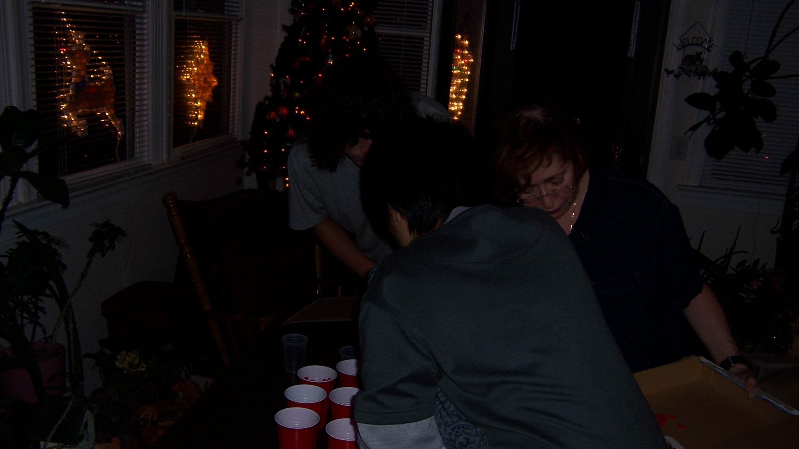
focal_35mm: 36
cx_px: 399
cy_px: 235
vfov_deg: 32.8
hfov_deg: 55.3
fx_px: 763
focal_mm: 5.5
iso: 80
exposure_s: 1/60
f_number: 2.8
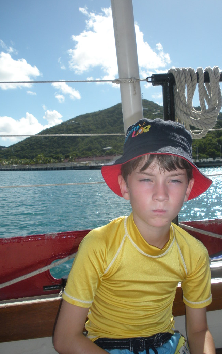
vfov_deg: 50.4
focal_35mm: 39
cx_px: 134
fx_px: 377
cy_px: 177
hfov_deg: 32.7
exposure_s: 1/980
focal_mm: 6.3
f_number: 3.5
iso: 64
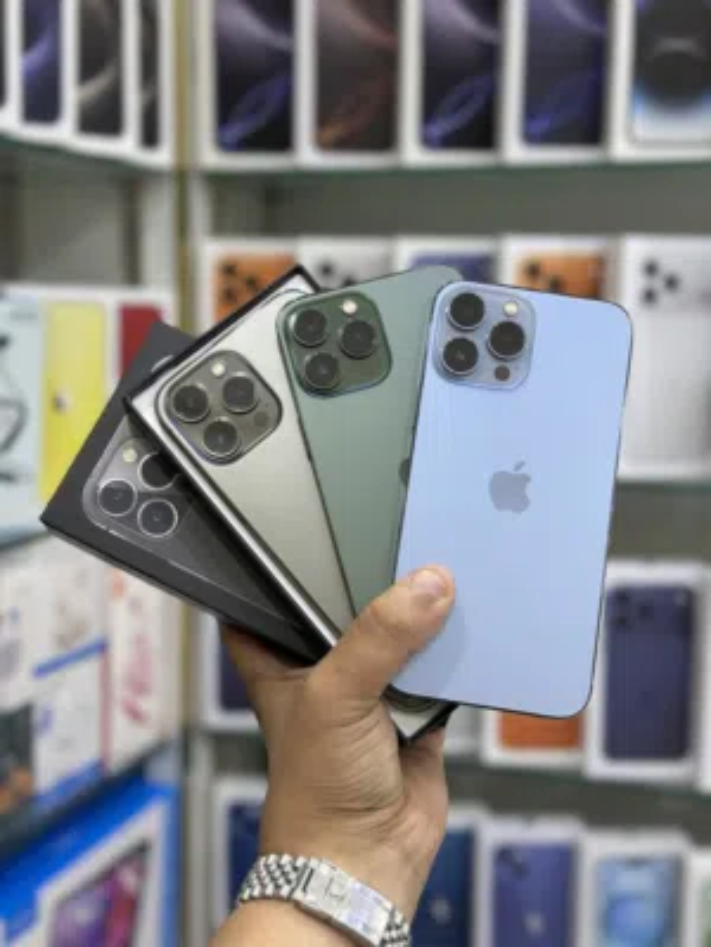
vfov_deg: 39.7
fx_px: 1315
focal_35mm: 48
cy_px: 474
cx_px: 356
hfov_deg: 30.3
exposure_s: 1/100
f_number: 1.78
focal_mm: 6.86
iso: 100
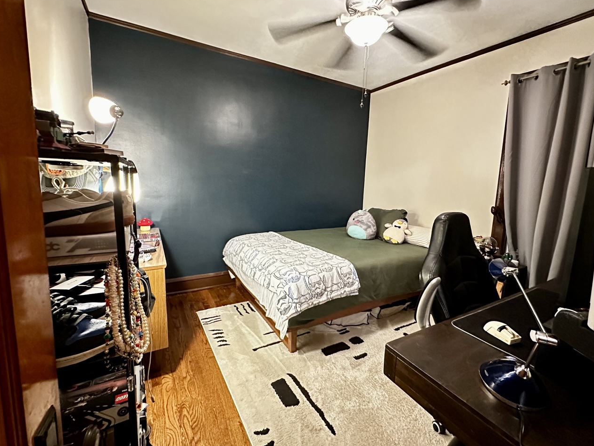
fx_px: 275
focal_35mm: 16
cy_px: 218
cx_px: 313
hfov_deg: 94.4
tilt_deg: -8.1
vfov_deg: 78.1
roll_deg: -3.0
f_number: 2.2
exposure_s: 1/30
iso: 1600
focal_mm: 2.22
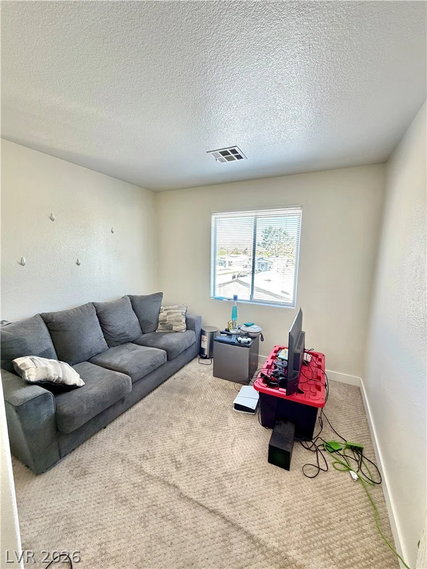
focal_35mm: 14
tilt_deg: -7.2
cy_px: 284
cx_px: 214
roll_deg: -1.0
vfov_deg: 102.1
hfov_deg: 85.7
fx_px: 230
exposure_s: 1/103
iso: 320
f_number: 2.2
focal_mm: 2.22
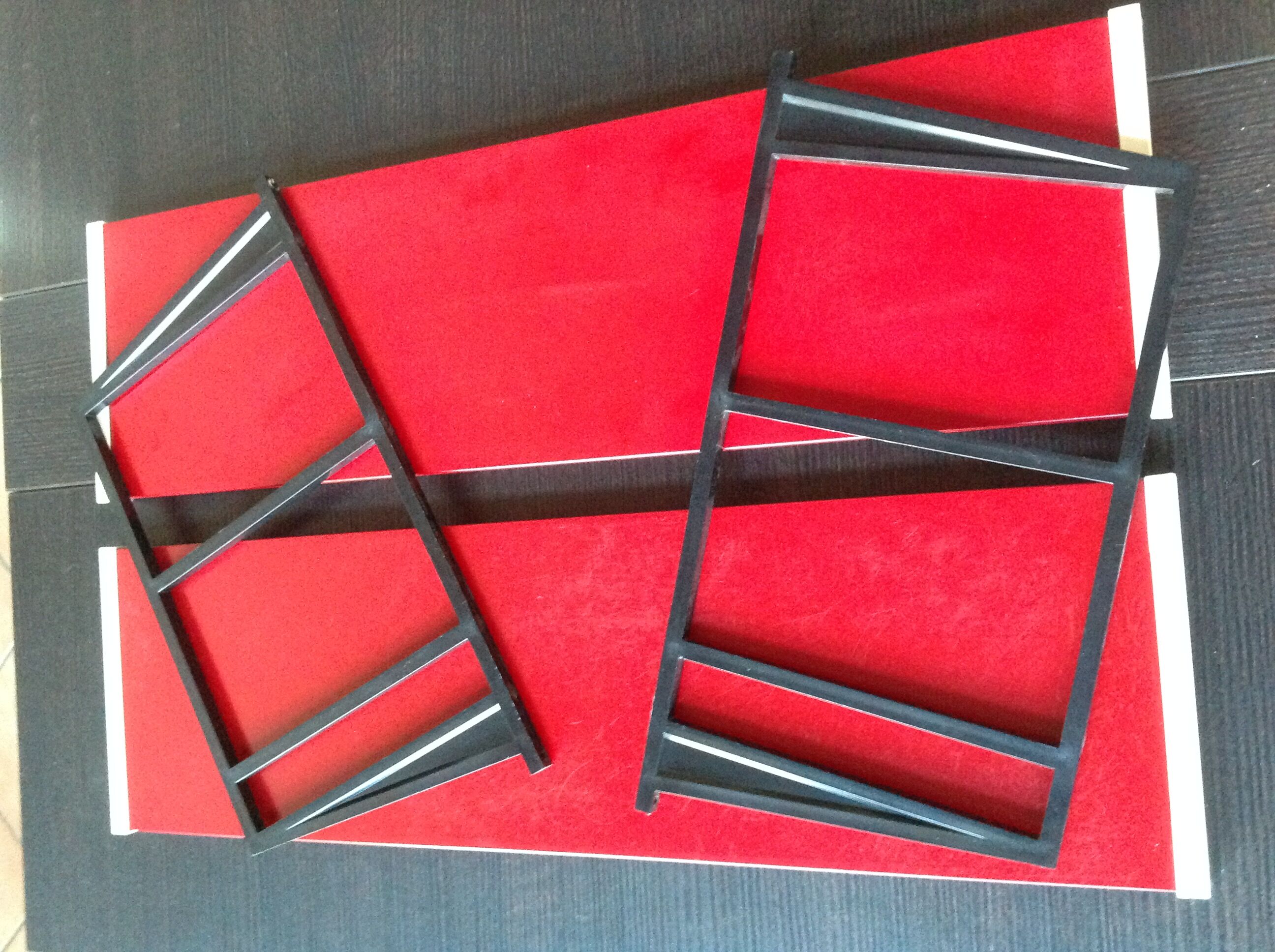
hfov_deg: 52.7
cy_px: 476
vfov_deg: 40.6
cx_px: 638
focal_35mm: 35
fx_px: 1287
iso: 640
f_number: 2.4
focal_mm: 4.28
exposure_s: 1/15
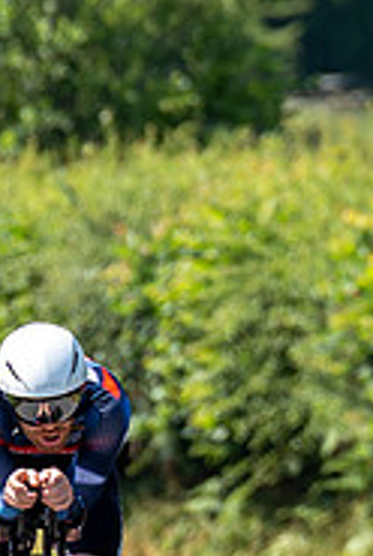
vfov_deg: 1.7
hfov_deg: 1.1
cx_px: 70
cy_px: 641
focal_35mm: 1213
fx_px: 18780
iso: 100
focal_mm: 200
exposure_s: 1/800
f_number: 4
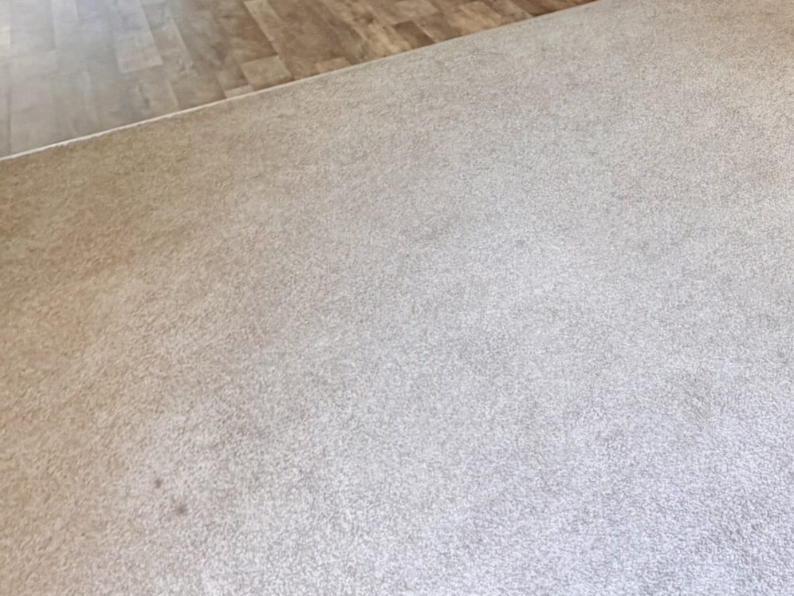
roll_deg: -1.5
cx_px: 854
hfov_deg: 41.8
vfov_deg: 32.9
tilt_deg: -13.3
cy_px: -112
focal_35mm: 36
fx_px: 826
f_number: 2.2
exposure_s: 1/121
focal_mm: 2.22
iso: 250
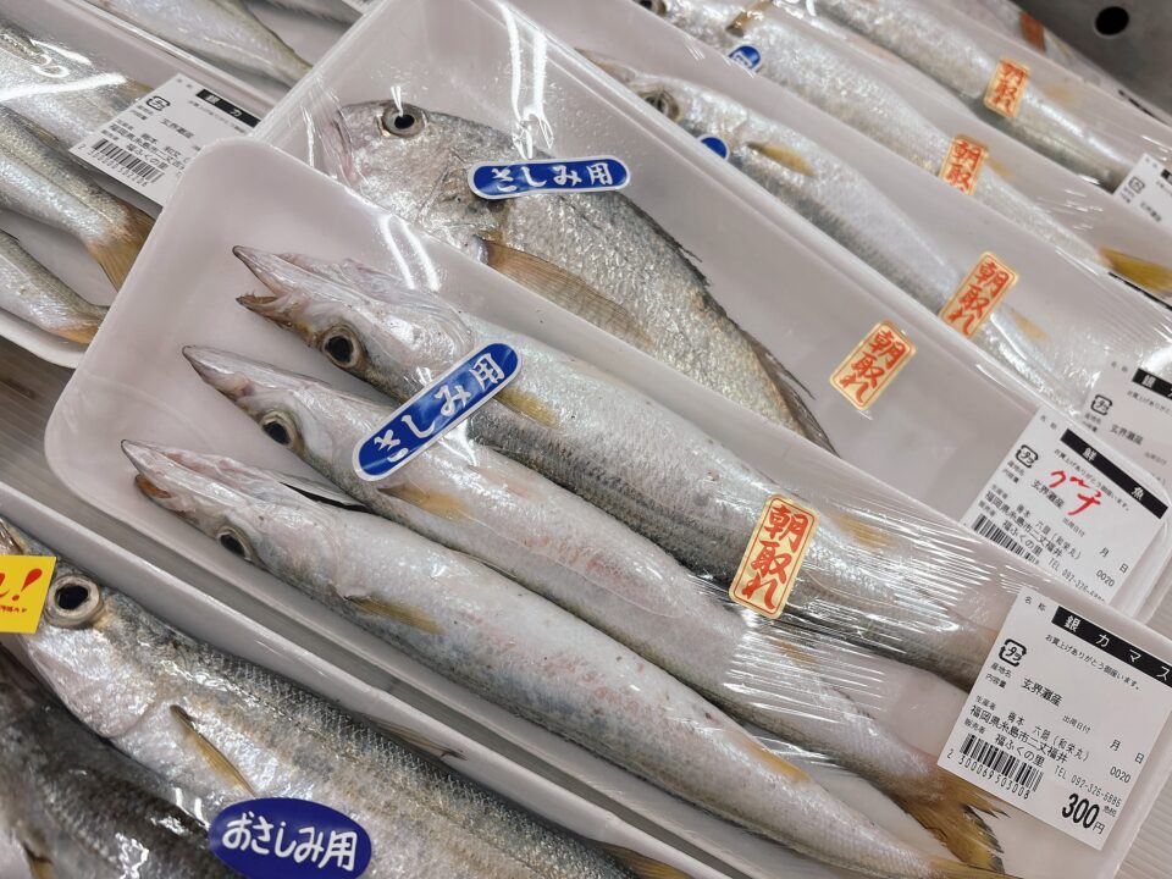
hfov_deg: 67.3
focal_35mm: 26
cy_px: 440
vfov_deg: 53.1
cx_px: 586
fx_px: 880
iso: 64
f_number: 1.6
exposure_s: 1/120
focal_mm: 5.96
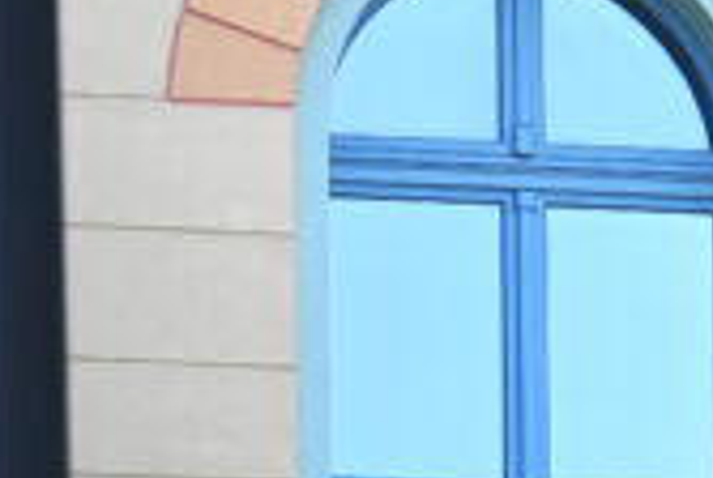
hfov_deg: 2.0
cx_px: 1550
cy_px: 218
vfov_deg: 1.3
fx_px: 20495
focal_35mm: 1033
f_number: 5.3
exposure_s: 1/500
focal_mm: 150
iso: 280
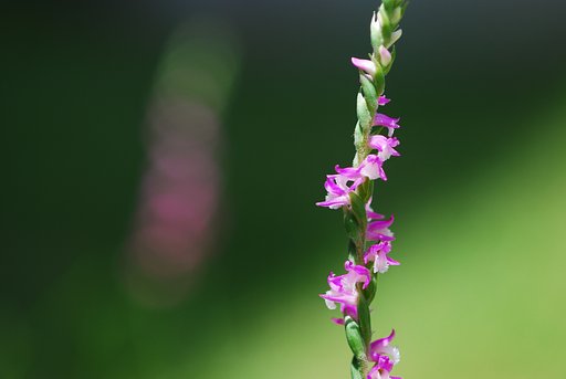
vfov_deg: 8.7
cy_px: 190
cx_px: 283
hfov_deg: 13.0
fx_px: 2480
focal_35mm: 158
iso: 200
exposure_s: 1/1600
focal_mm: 105
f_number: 3.3
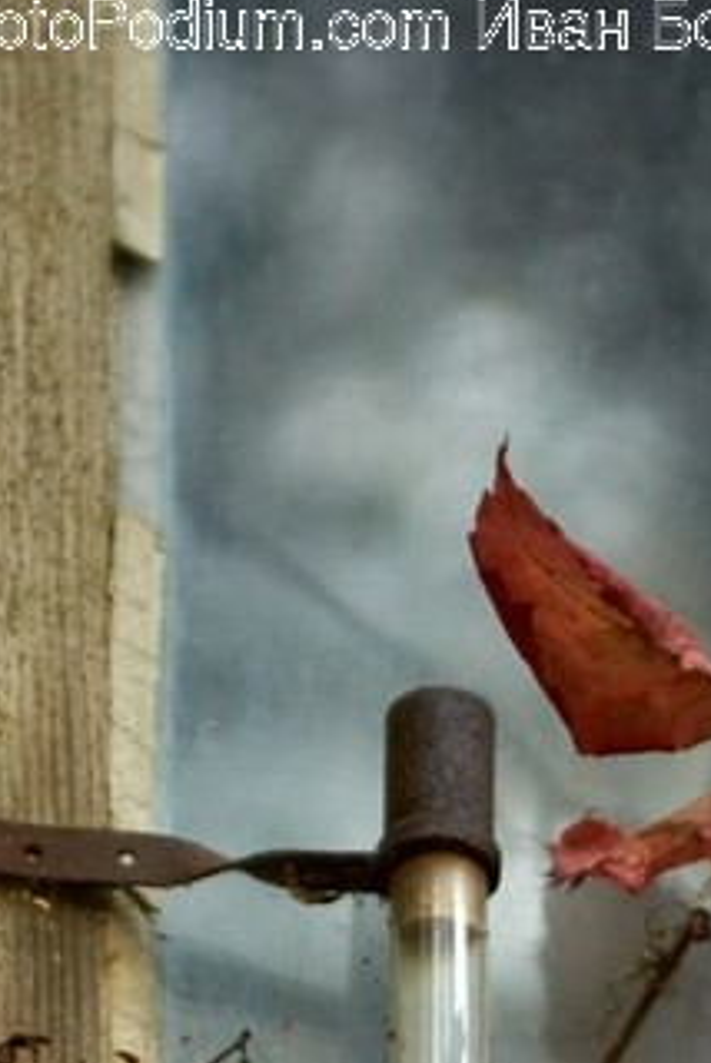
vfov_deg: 6.9
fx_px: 8720
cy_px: 1442
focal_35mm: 295
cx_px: 605
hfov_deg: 4.7
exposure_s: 1/640
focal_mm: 70
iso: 400
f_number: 2.8
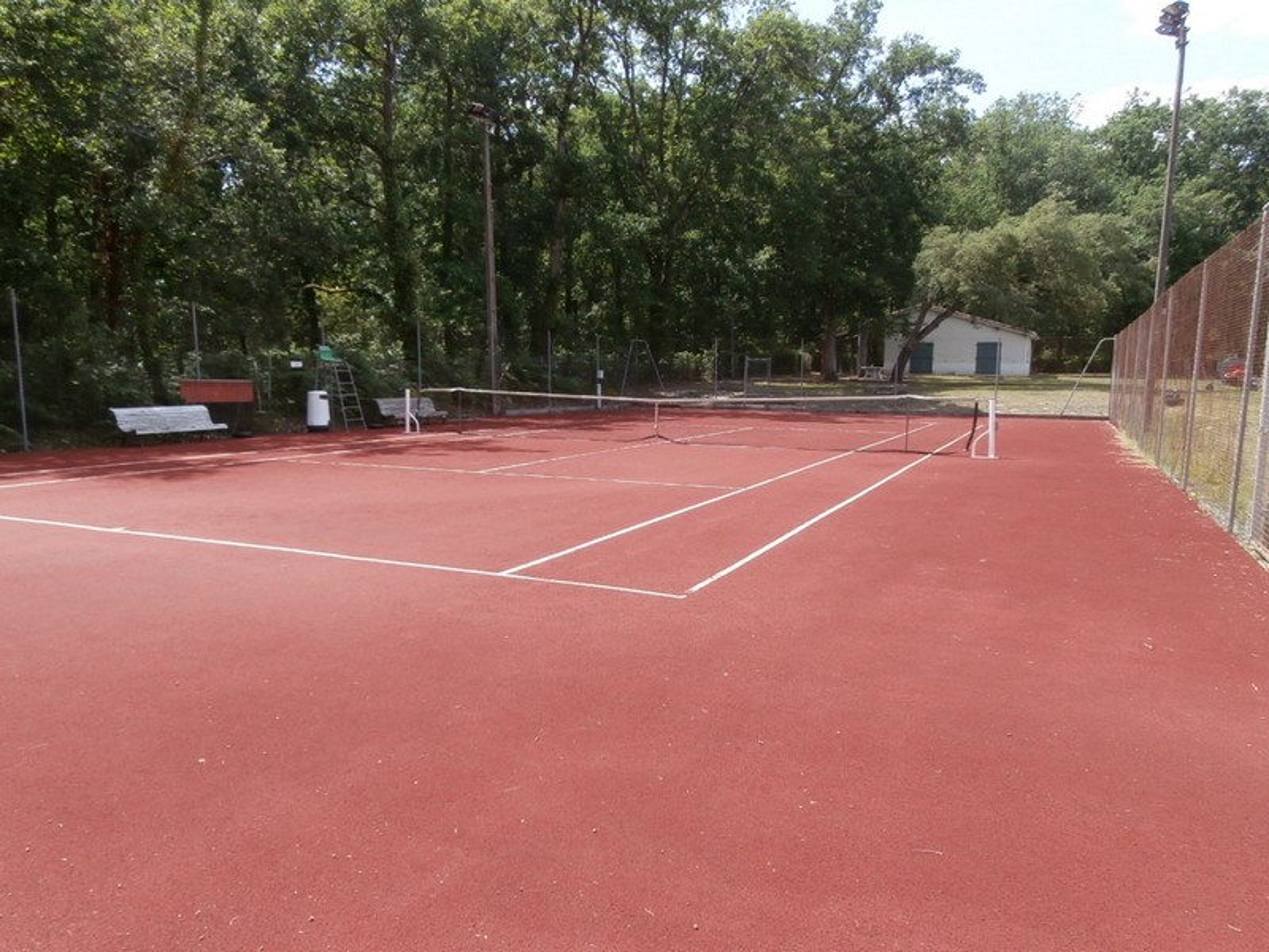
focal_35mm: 24
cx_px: 634
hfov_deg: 71.6
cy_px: 476
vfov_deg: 56.8
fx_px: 880
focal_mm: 4.2
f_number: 7.9
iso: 100
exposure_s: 1/80
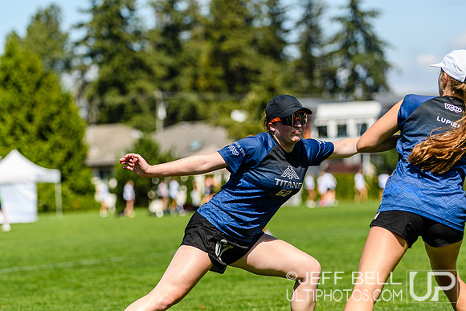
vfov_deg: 8.3
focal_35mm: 165
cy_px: 156
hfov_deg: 12.4
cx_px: 233
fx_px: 2136
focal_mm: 110
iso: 140
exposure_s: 1/1250
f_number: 3.2
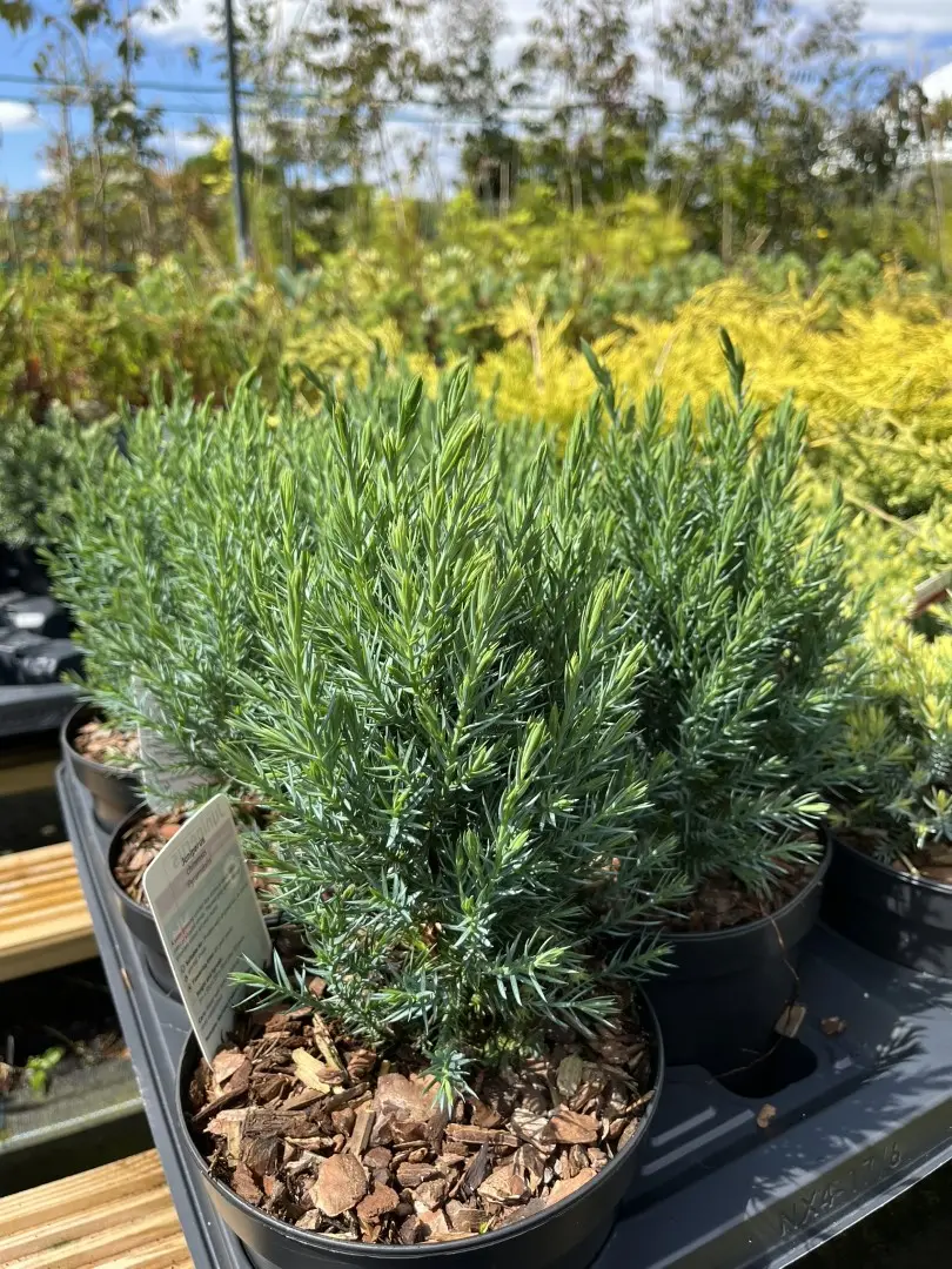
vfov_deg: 67.3
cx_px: 476
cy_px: 634
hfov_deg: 53.1
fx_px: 953
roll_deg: -0.1
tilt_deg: -20.3
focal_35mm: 26
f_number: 1.6
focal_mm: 5.1
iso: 50
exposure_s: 1/1890
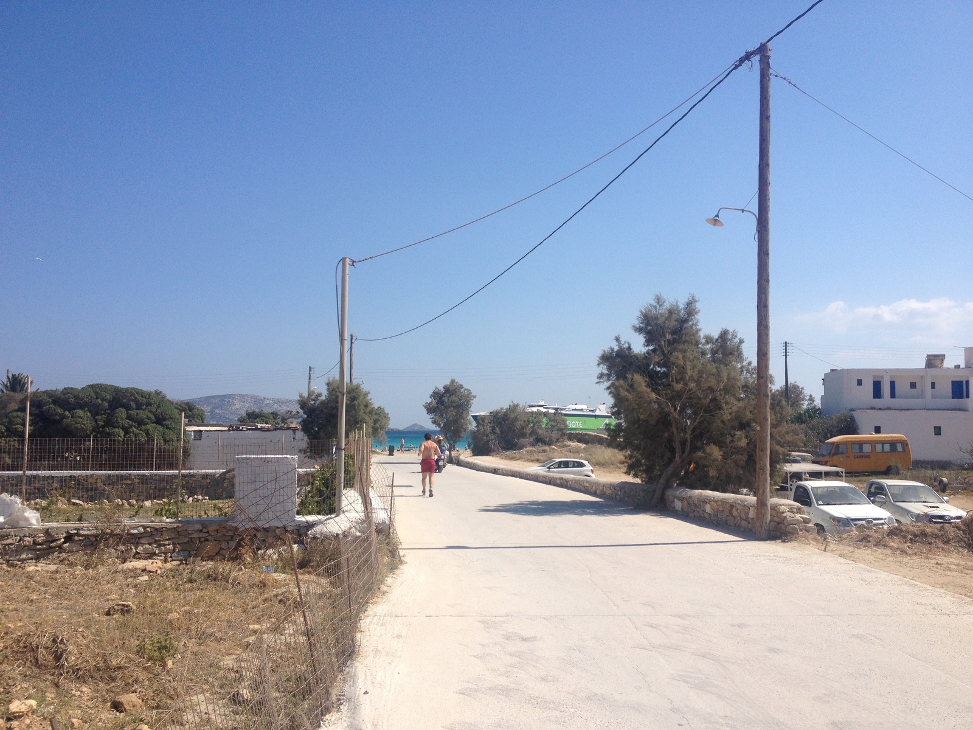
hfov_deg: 52.6
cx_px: 486
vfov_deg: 40.7
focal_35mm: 35
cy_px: 365
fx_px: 984
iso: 50
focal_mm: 4.28
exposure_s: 1/2907
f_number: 2.4
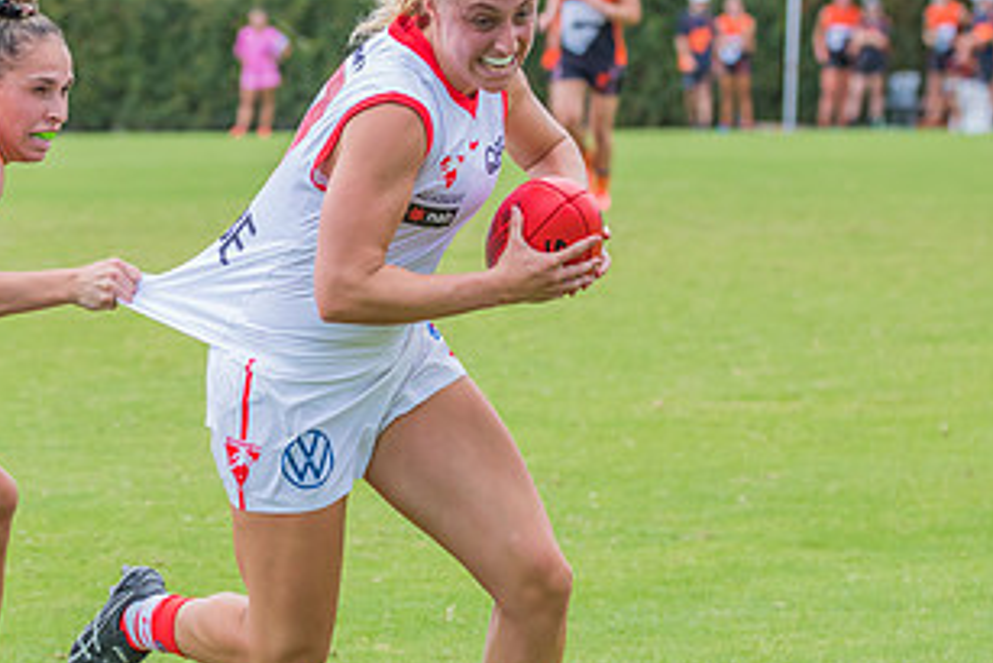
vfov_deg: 4.8
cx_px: 437
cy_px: 354
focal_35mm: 287
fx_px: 7920
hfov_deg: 7.2
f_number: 7.1
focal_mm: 150
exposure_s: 1/1600
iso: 800
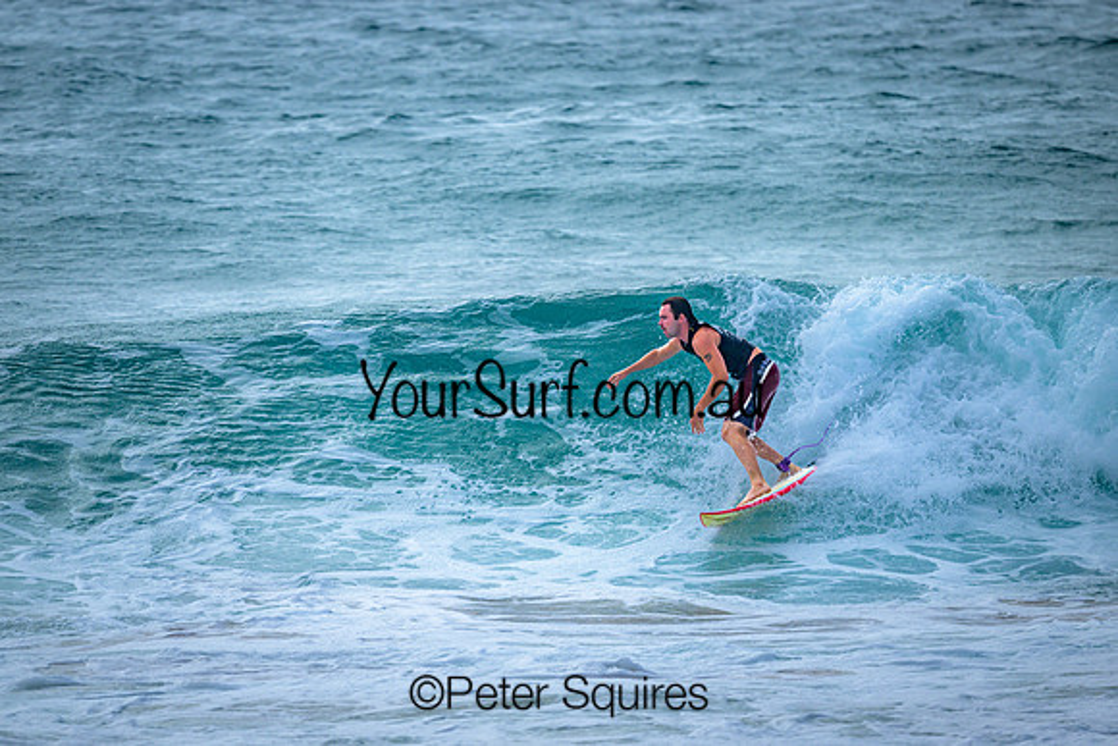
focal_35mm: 800
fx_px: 24849
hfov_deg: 2.6
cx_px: 559
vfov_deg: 1.7
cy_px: 373
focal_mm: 800
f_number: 6.3
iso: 360
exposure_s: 1/3200
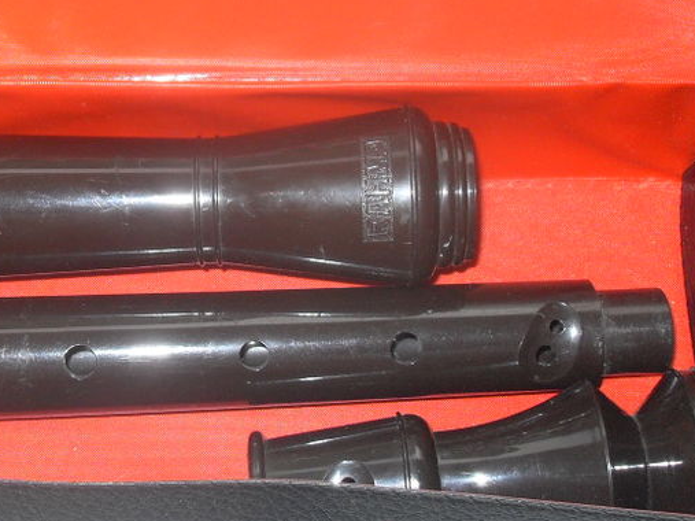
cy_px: 112
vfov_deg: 20.0
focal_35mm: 73
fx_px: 1465
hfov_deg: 26.0
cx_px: 96
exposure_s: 1/45
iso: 100
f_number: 2.8
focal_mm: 6.3
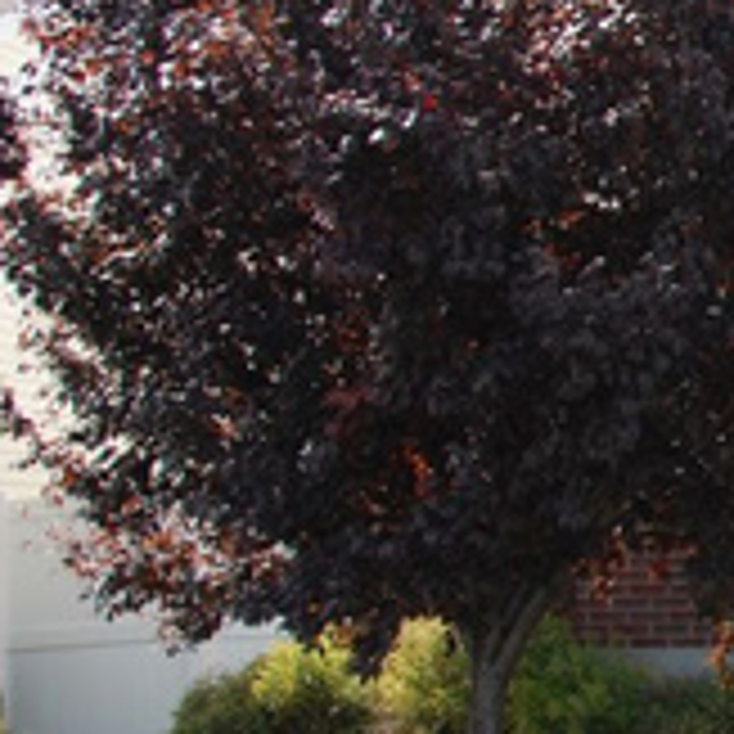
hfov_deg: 13.7
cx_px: 1427
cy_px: 401
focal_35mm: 110
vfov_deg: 15.8
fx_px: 2639
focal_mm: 22
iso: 100
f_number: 5.6
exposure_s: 1/125
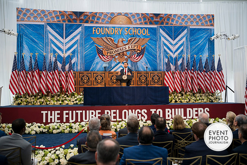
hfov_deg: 54.4
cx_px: 124
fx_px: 240
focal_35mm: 35
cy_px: 82
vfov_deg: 37.9
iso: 360
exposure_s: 1/320
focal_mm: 35
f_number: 2.8
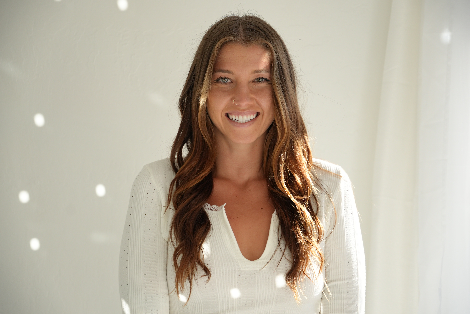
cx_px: 235
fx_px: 1345
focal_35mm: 103
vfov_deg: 13.3
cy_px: 157
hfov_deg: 19.8
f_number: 5
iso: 200
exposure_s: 1/160
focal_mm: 69
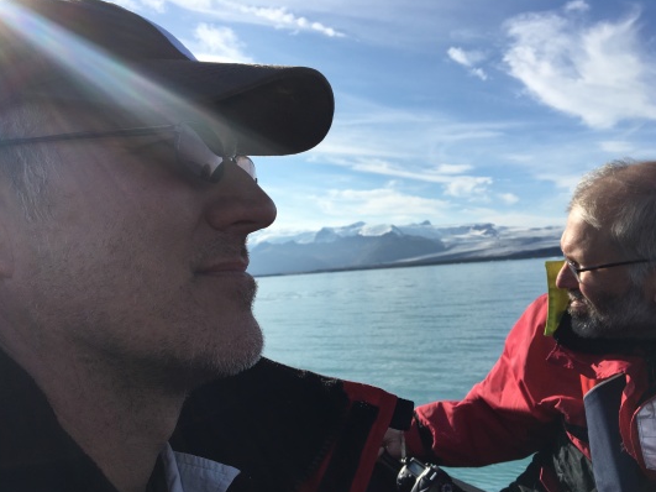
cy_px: 248
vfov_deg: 46.8
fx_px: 568
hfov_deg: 60.0
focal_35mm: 30
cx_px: 335
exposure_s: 1/2653
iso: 25
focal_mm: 4.15
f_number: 2.2
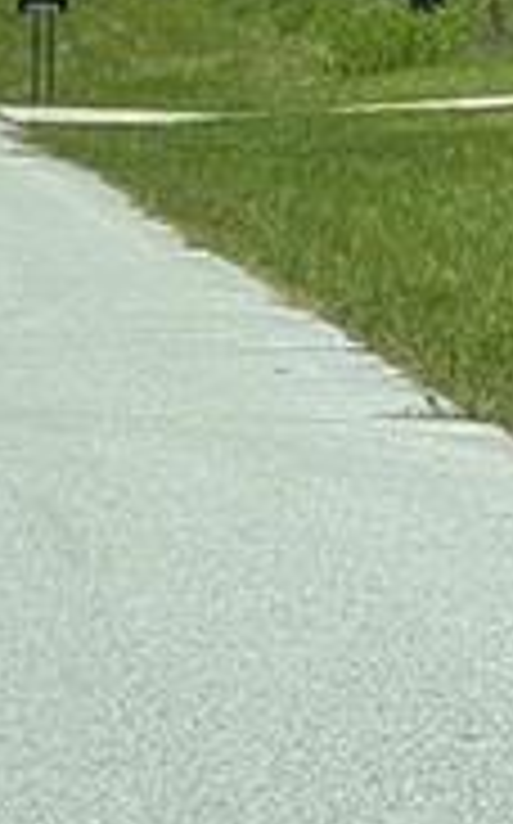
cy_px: -279
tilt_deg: +2.0
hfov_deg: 2.9
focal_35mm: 446
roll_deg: +0.3
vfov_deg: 4.7
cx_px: 1544
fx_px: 10000
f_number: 2.2
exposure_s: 1/1468
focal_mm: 7.5
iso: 20
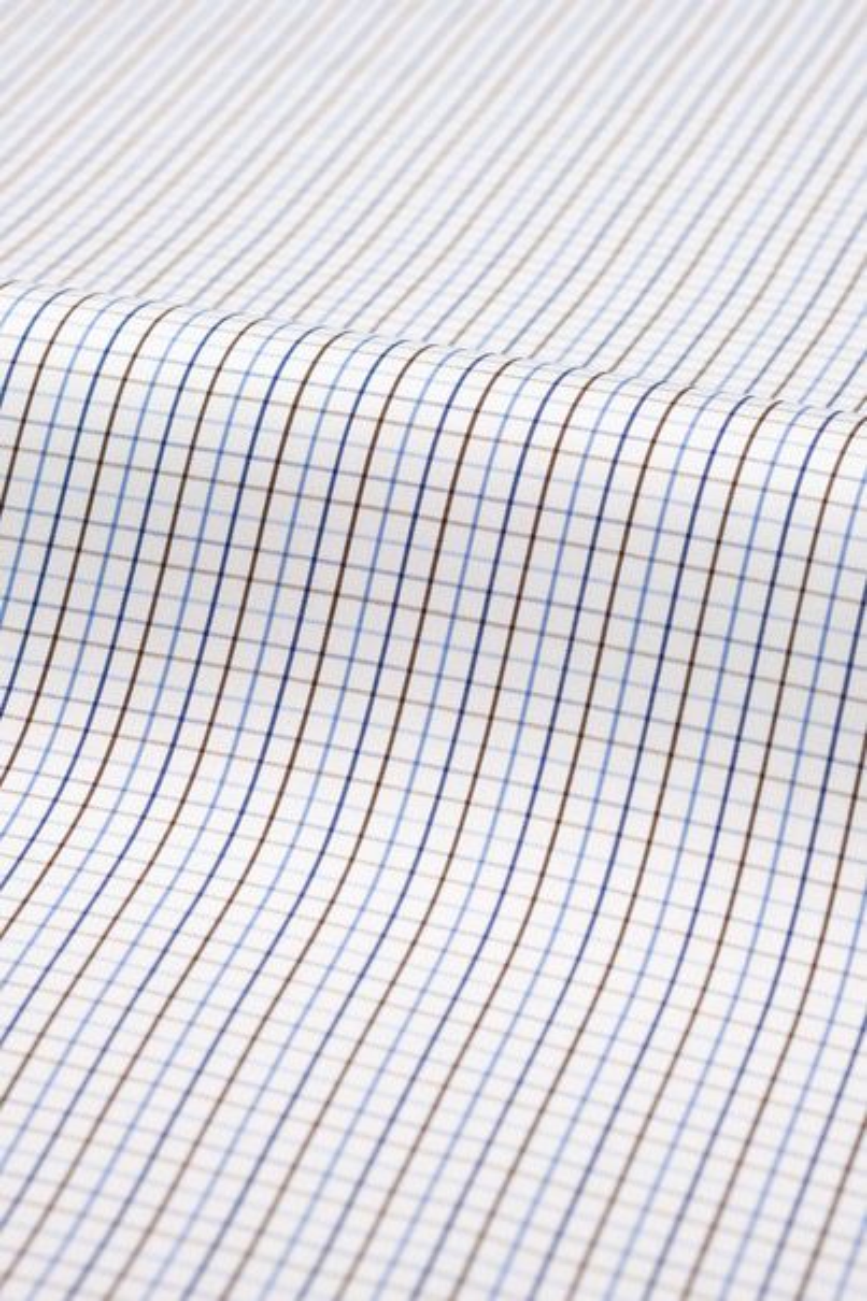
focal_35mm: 85
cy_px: 650
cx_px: 434
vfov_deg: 23.9
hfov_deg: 16.1
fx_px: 3072
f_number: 8
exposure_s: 1/160
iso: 100
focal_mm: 85
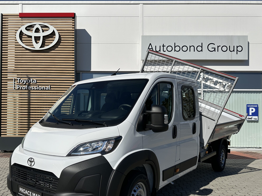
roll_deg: -0.3
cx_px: 112
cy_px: 124
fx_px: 235
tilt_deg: +2.3
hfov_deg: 58.1
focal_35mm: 31
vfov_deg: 45.0
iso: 80
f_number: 1.78
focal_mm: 6.86
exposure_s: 1/10753
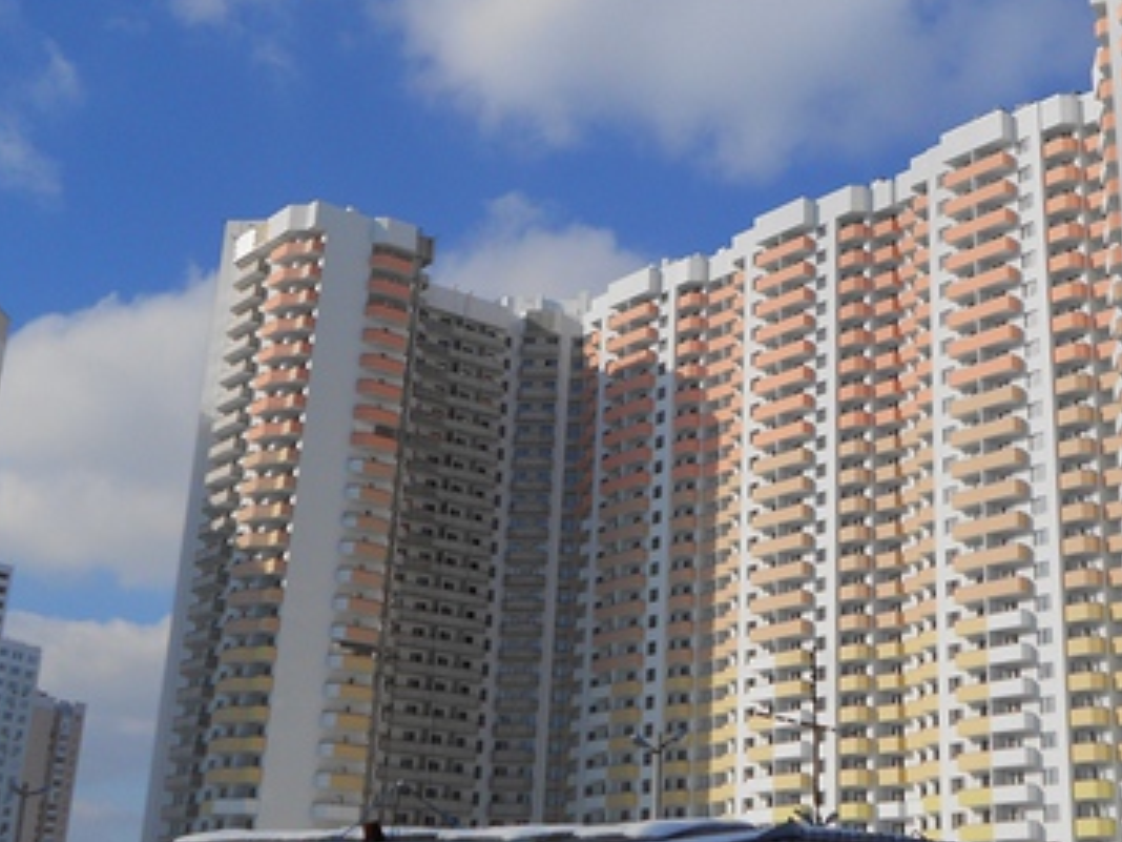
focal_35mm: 52
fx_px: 1685
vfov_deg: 28.0
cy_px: 342
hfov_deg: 36.6
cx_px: 712
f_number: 9.8
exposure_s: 1/320
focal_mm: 6.7
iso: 80
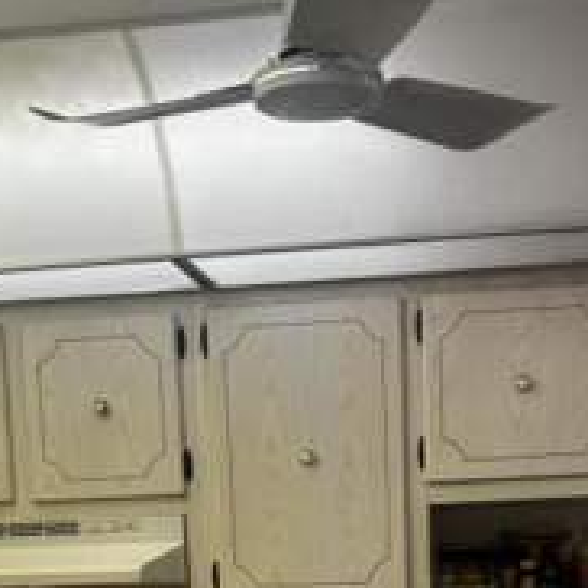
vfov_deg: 19.3
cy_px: 824
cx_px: 339
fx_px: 1557
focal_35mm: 81
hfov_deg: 21.4
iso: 100
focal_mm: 5.96
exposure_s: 1/120
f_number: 1.6
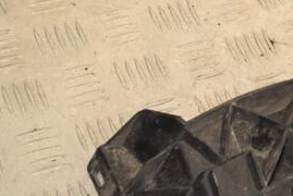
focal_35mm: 127
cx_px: 263
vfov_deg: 10.8
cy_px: 110
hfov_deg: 15.9
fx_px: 1035
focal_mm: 38
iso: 800
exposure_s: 1/200
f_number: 7.1
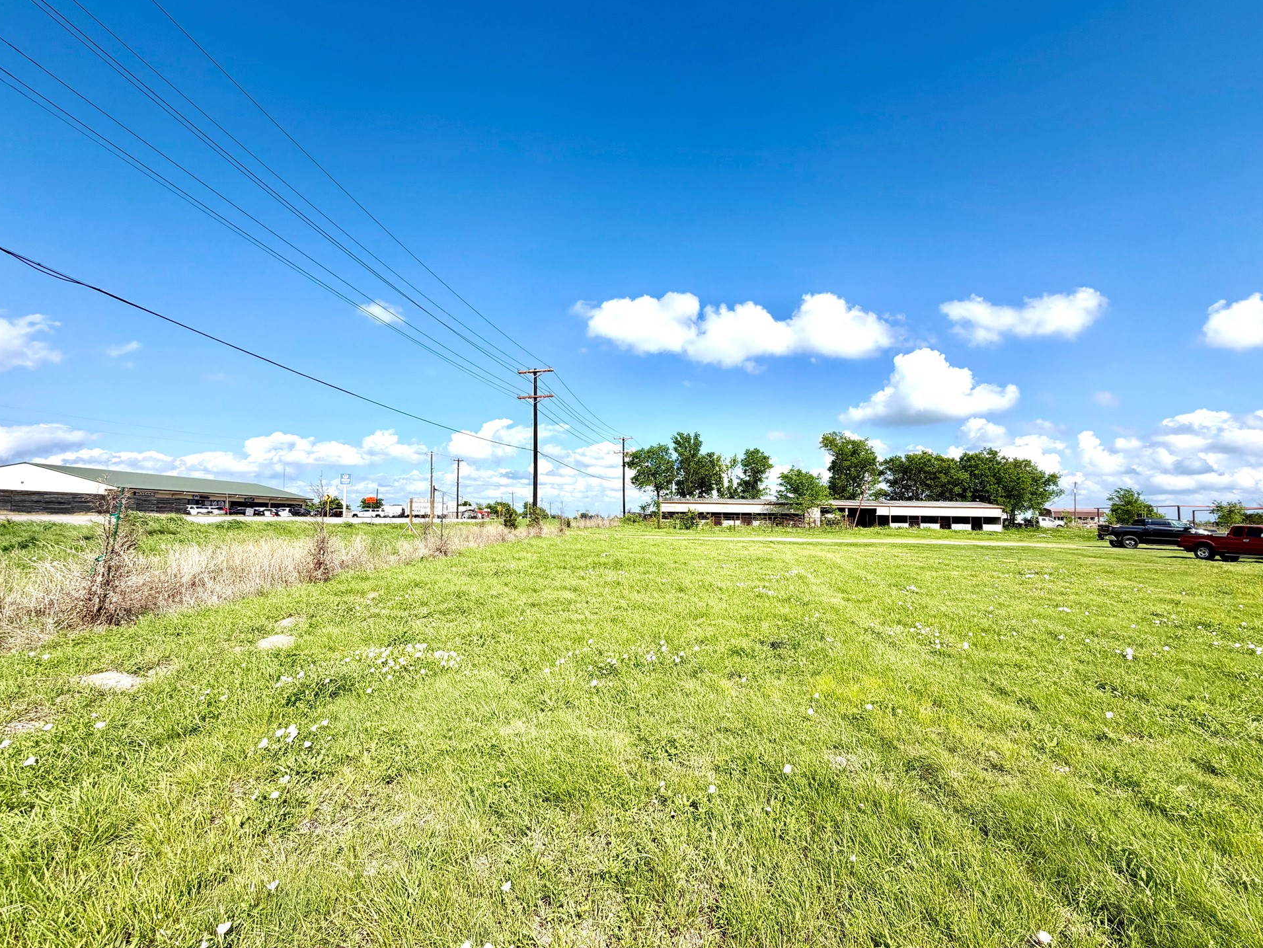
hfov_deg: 98.1
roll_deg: -0.1
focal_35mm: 15
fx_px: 547
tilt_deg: +2.7
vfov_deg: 81.7
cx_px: 660
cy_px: 489
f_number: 2.2
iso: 20
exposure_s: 1/1105
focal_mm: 2.22
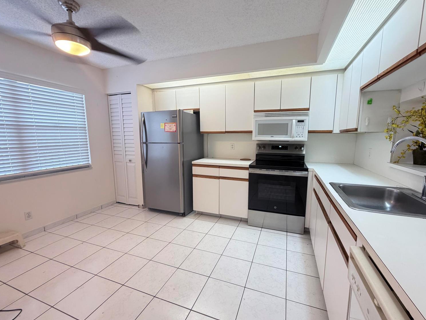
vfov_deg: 81.8
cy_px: 161
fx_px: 185
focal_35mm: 15
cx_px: 224
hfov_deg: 98.1
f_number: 2.2
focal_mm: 2.22
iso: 320
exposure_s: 1/60
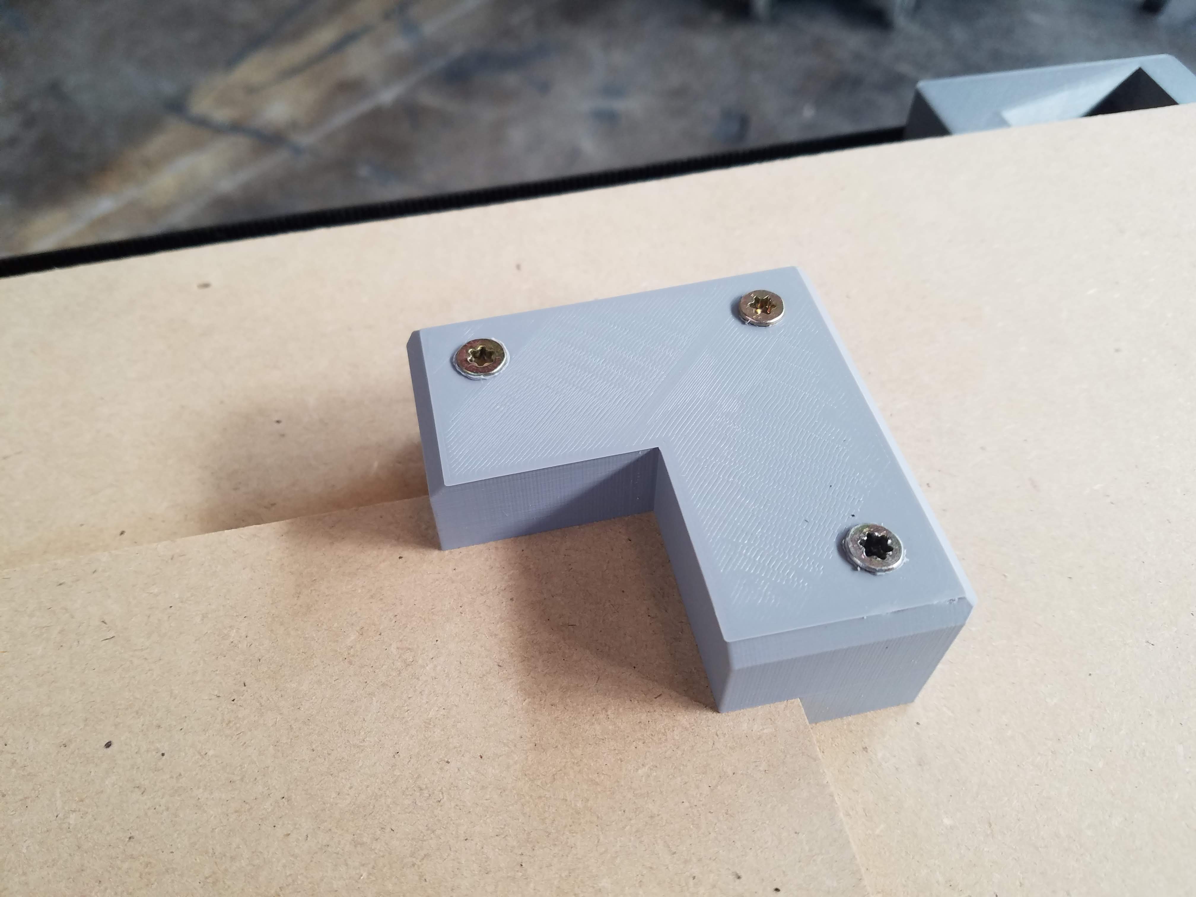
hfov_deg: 67.3
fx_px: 898
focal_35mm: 26
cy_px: 448
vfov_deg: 53.1
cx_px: 598
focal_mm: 4.2
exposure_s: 1/60
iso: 80
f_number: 1.7
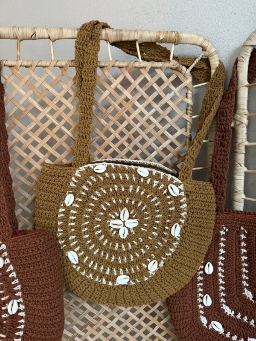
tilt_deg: -6.3
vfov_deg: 71.6
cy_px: 170
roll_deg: +0.6
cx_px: 128
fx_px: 237
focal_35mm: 24
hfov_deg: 56.8
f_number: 1.78
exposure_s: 1/40
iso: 1000
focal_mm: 6.76
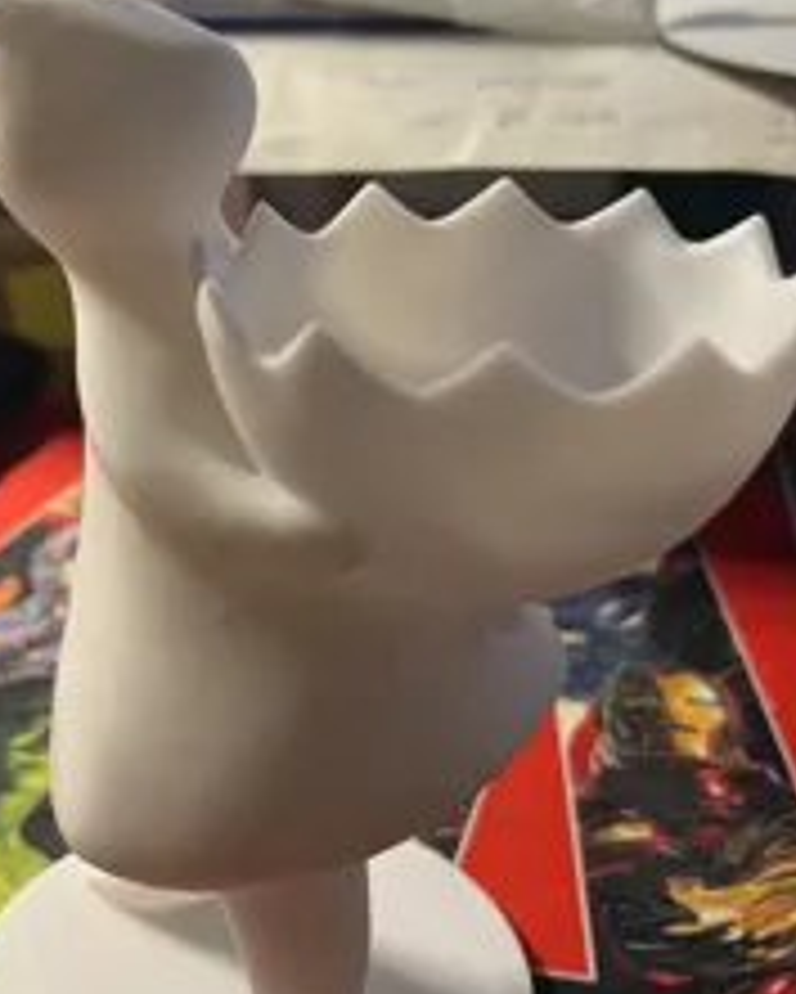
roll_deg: -0.1
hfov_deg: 32.7
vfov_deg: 40.3
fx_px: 1354
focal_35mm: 46
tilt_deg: -24.4
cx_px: 324
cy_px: 481
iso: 125
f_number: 1.6
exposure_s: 1/96
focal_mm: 5.1
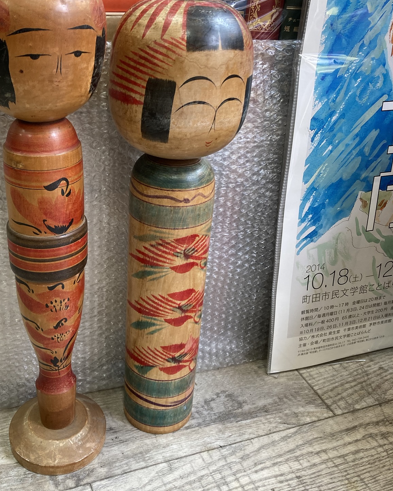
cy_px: 229
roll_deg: -2.1
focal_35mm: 38
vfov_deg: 47.9
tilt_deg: -26.3
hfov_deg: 38.8
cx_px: 141
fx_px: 552
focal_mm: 3.99
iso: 64
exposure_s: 1/100
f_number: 1.8
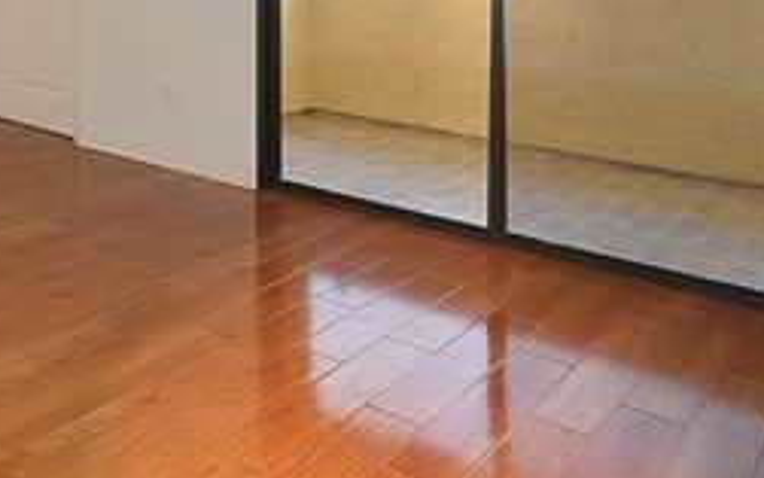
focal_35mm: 39
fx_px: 812
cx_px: -49
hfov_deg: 41.6
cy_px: -65
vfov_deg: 29.2
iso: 200
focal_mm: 10
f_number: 8
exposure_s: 1/10
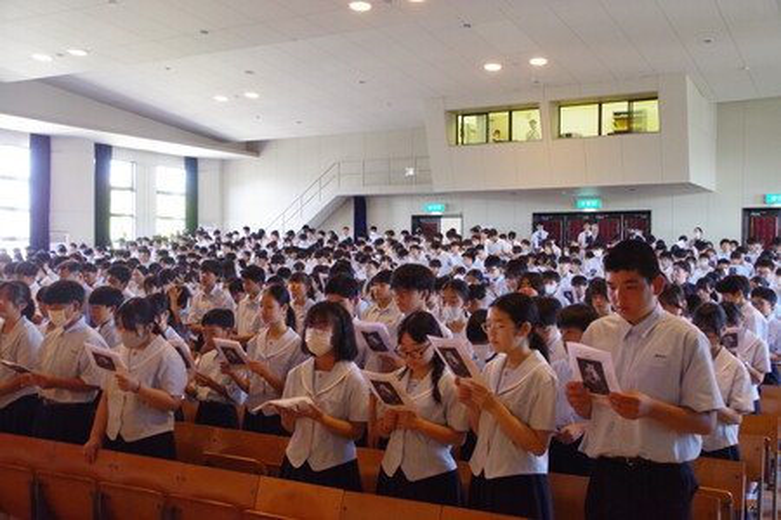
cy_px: 260
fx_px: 846
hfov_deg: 49.6
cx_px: 390
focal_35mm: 39
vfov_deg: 34.2
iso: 6400
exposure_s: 1/125
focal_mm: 26
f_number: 5.6
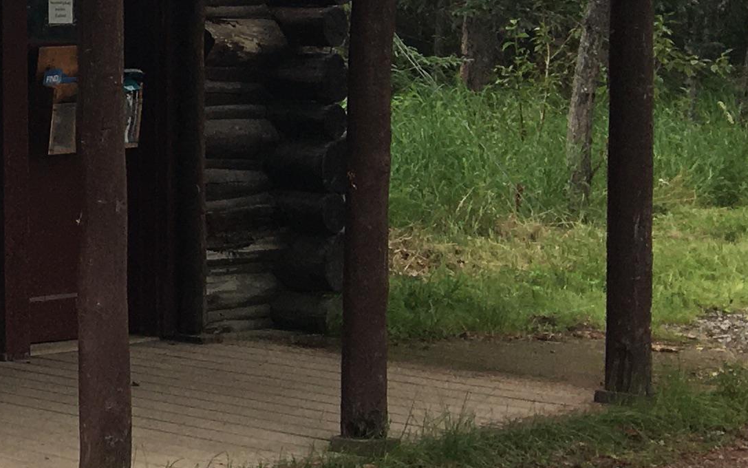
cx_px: -623
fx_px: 2325
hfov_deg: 15.5
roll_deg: +0.8
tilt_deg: +0.4
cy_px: 50
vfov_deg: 11.4
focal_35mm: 114
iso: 25
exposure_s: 1/40
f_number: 2.2
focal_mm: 4.15
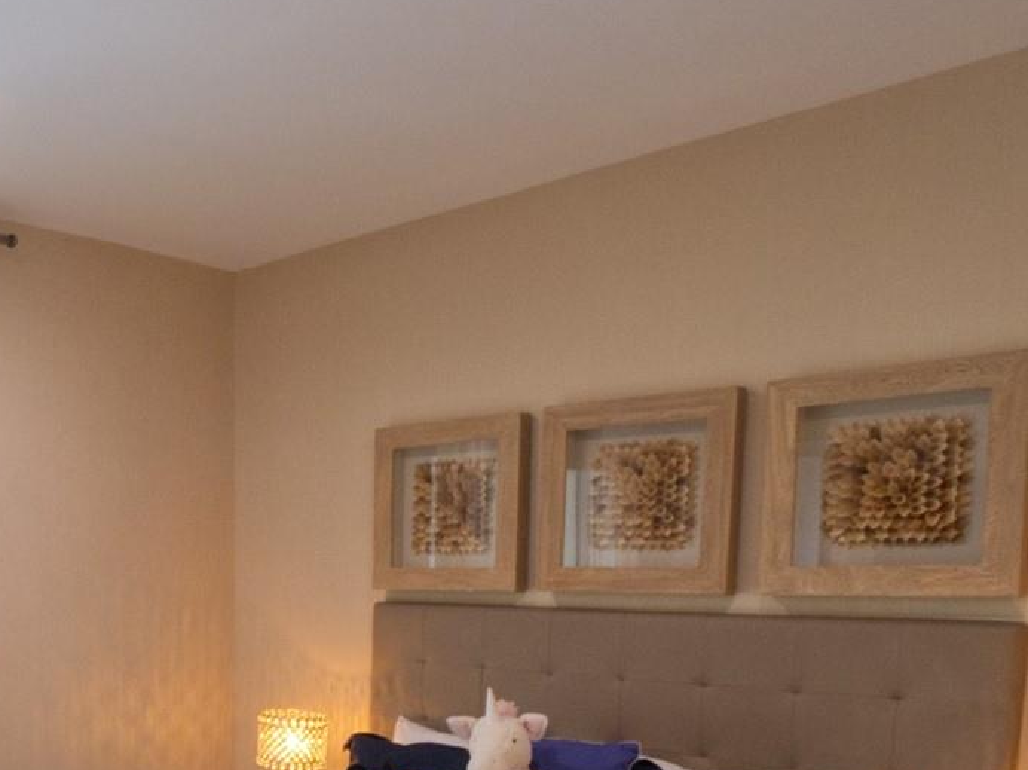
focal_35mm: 37
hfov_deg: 45.4
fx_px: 1098
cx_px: 101
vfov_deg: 36.1
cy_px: 704
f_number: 9
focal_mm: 8
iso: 1600
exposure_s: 1/8
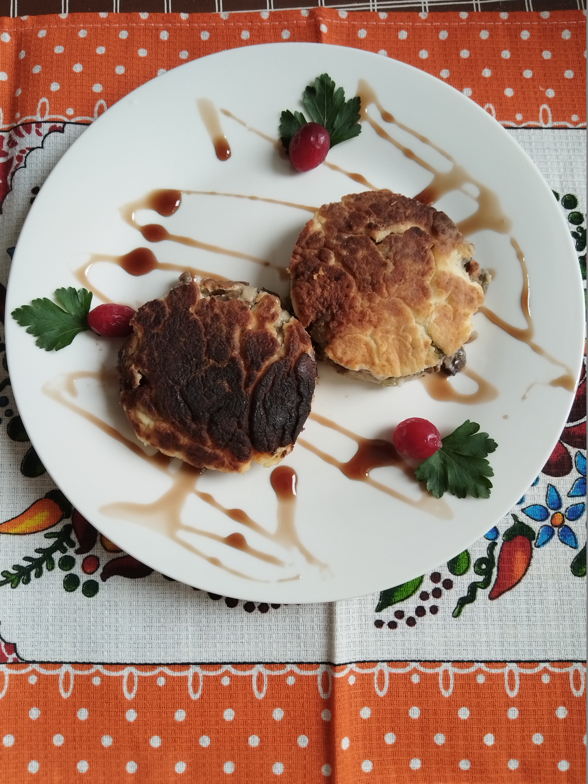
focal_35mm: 26
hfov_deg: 53.1
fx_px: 589
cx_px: 294
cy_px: 392
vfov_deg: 67.3
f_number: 1.9
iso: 641
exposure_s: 1/50
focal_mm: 4.95
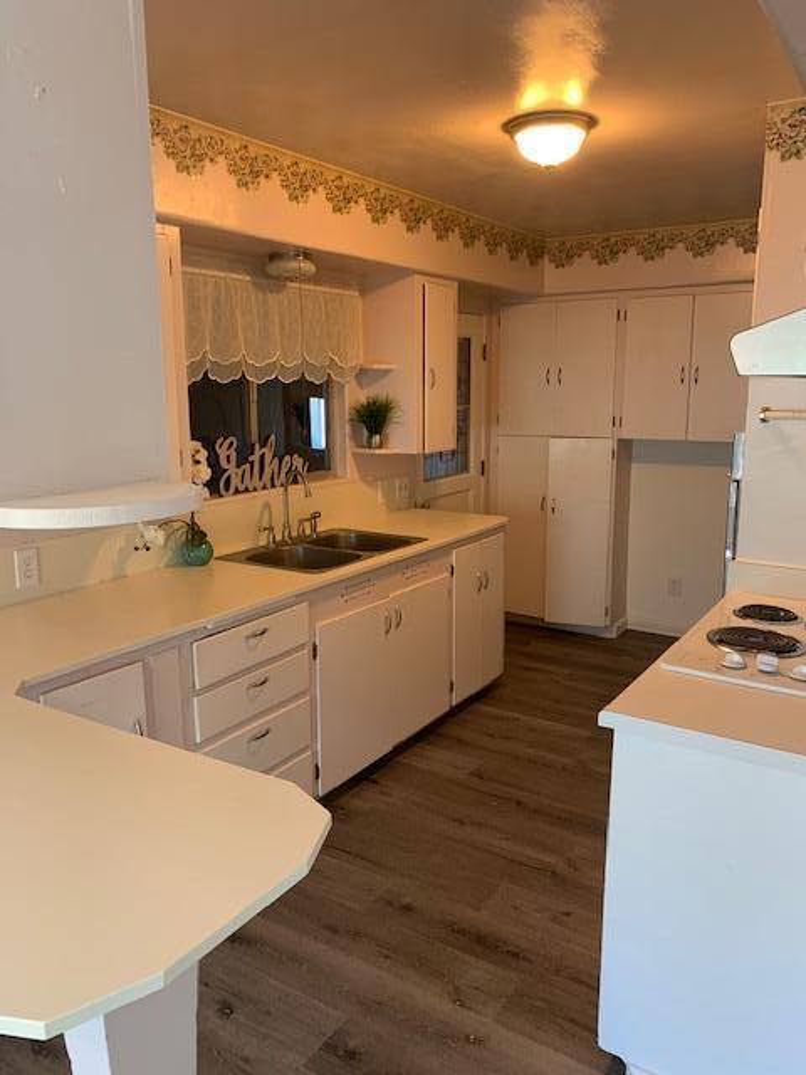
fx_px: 807
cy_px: 538
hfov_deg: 53.1
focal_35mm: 26
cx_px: 403
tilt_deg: -9.8
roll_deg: +0.2
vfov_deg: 67.3
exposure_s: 1/60
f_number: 1.8
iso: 100
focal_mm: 4.25
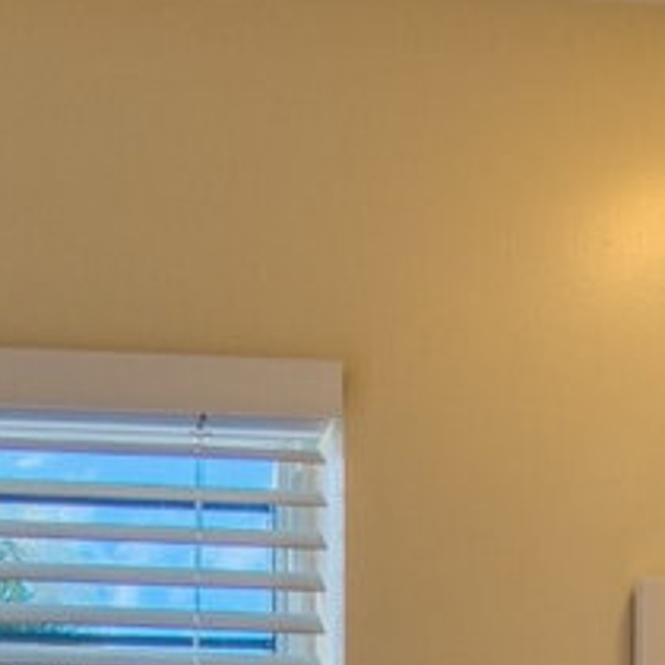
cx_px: 38
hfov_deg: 22.9
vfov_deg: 18.8
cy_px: 1168
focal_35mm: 73
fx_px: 1587
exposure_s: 1/125
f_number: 8
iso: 400
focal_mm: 10
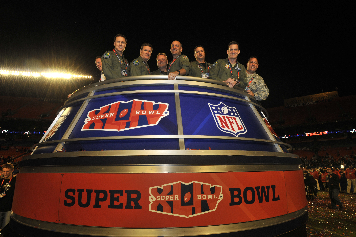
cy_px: 118
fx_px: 207
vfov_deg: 59.4
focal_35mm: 21
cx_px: 178
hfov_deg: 81.3
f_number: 8
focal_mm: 14
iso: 400
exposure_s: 1/250
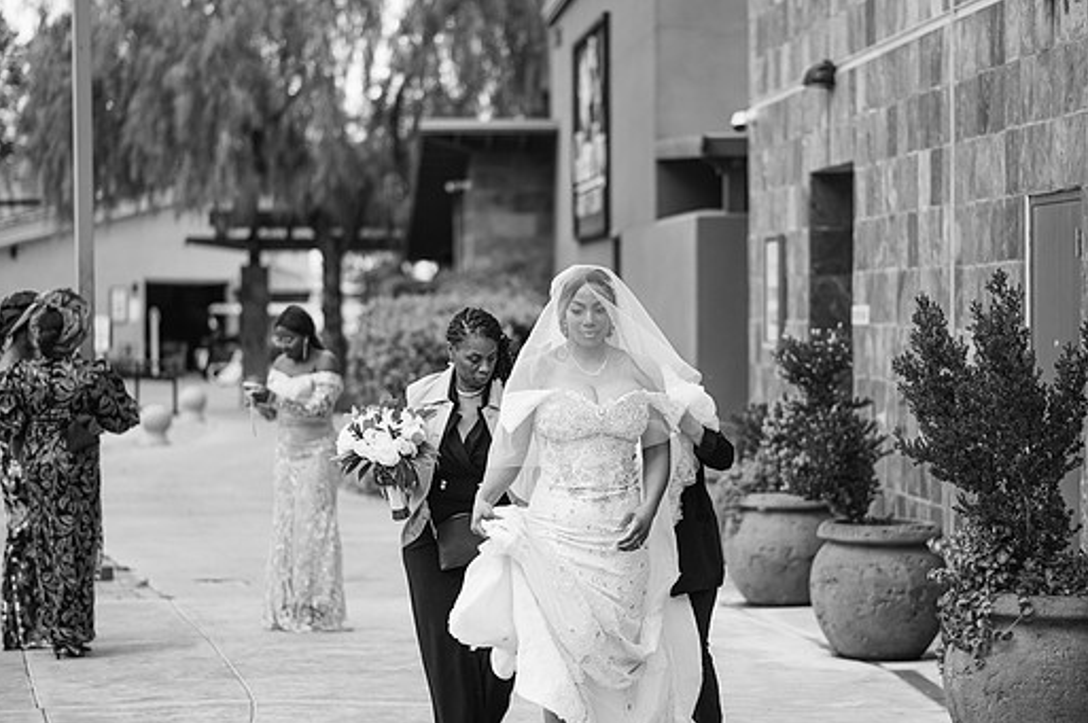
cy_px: 354
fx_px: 2959
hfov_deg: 20.8
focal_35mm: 98
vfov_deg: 13.9
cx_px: 602
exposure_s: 1/1000
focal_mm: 85
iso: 100
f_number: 2
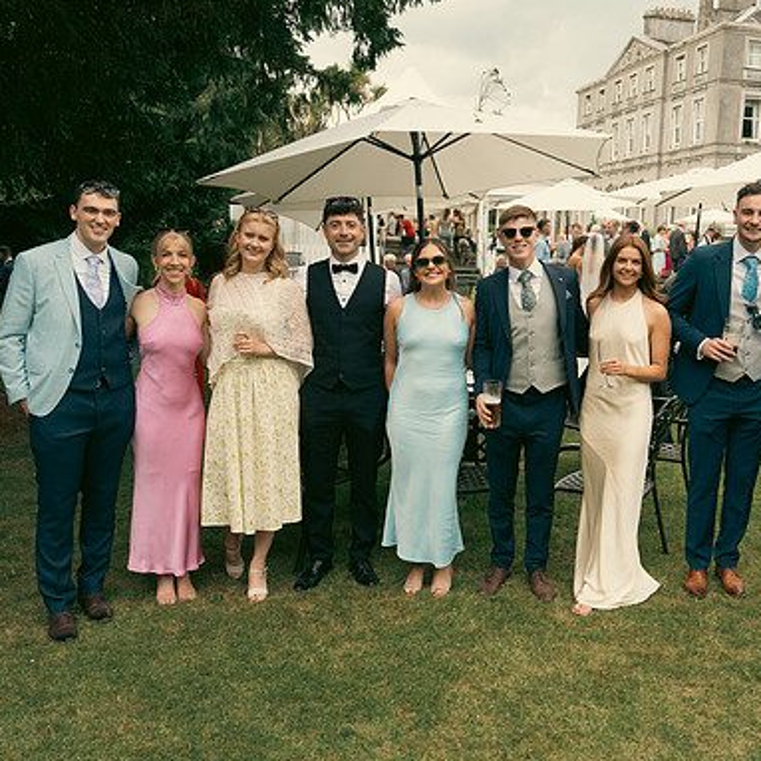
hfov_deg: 45.7
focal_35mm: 36
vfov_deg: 46.0
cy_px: 382
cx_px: 475
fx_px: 895
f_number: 3.5
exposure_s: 1/320
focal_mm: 28
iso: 125
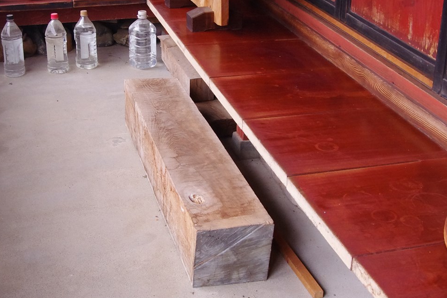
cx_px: 196
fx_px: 670
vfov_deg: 25.0
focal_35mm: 54
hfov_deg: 36.8
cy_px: 111
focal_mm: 18
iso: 1600
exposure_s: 1/200
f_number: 7.1
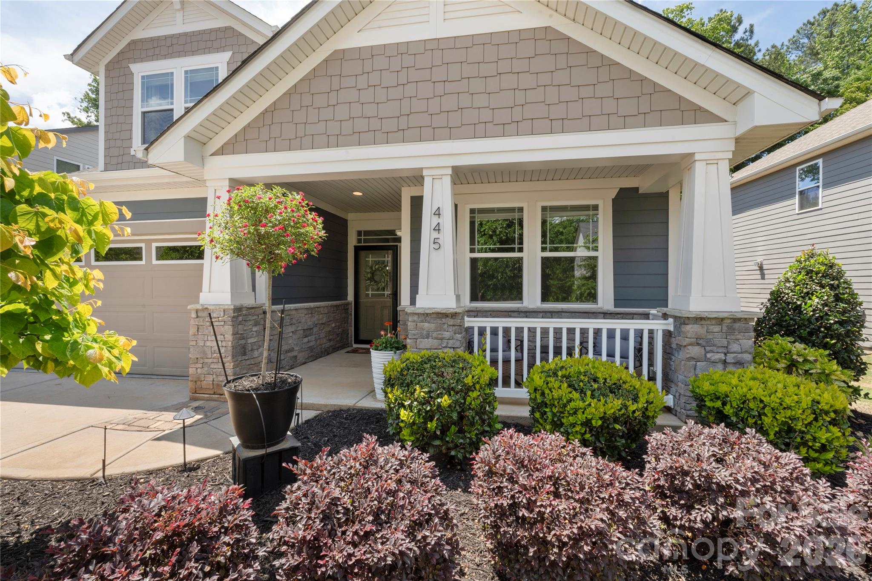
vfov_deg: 73.7
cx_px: 436
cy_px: 290
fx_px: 387
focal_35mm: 16
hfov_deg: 96.7
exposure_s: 1/25
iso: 100
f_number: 18
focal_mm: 16
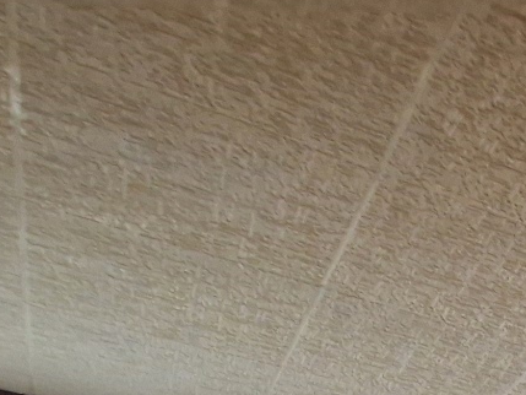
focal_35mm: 62
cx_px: 868
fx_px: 942
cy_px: 936
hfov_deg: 22.7
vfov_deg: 14.9
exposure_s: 1/33
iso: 400
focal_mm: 2.2
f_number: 2.2
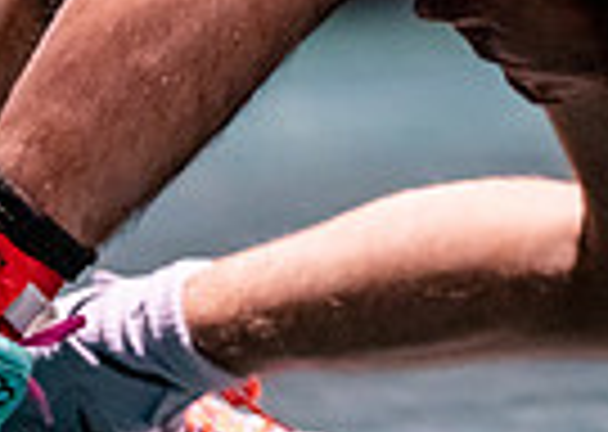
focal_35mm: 663
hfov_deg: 3.0
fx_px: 11431
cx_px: 1439
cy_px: -421
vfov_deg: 2.2
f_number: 1.8
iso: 2000
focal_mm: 135
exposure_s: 1/800
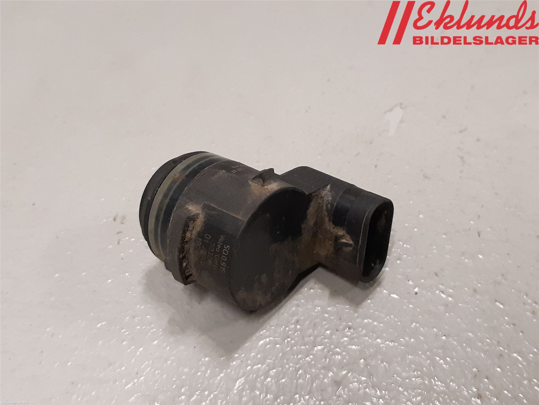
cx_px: 270
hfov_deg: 67.3
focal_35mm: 26
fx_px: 405
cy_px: 202
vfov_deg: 53.1
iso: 200
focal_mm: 3.93
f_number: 1.7
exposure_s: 1/50
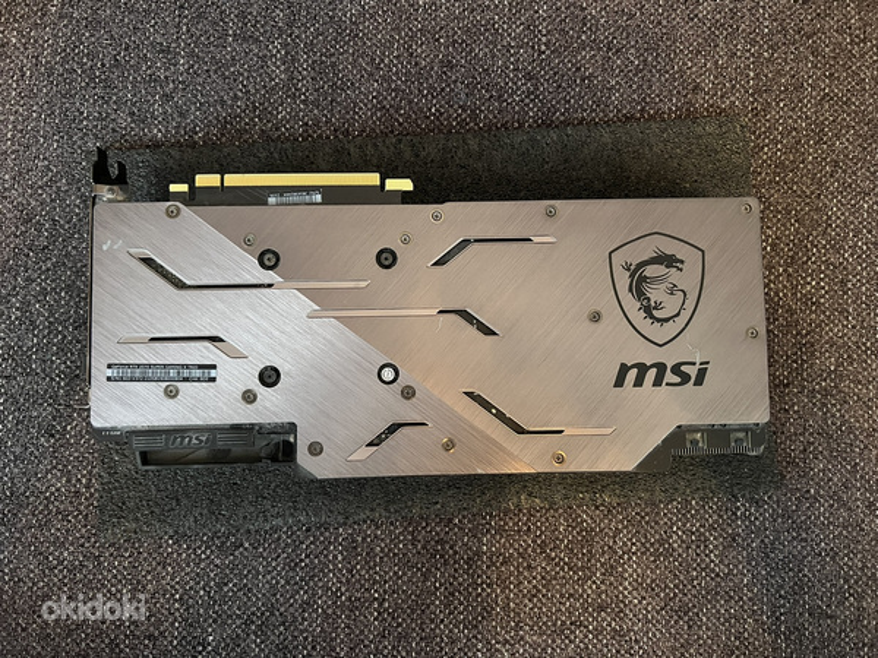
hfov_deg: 67.3
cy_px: 329
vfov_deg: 53.1
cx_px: 439
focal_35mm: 26
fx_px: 659
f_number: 1.5
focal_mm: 5.7
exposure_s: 1/33
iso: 640
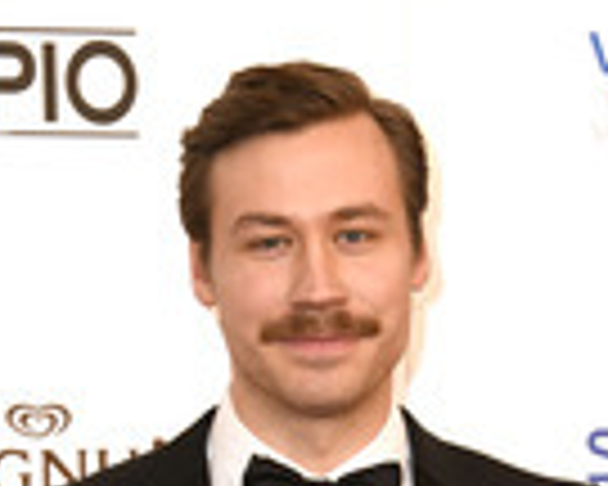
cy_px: 891
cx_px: 288
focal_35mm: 292
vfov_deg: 5.2
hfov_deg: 6.6
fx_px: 5254
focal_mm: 105
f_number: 6.3
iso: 250
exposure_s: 1/125
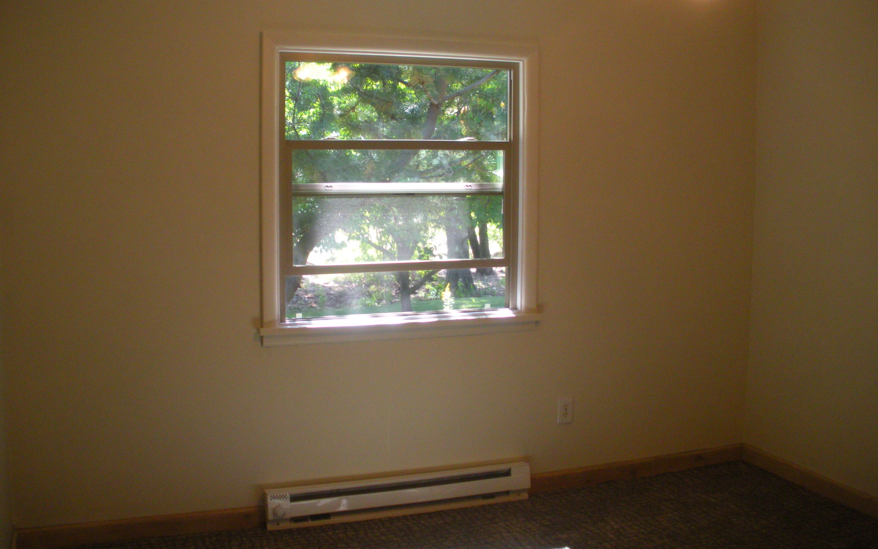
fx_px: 933
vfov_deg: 32.7
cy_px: 243
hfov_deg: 50.4
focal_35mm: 39
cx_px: 435
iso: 228
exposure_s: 1/60
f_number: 3.5
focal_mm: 6.3
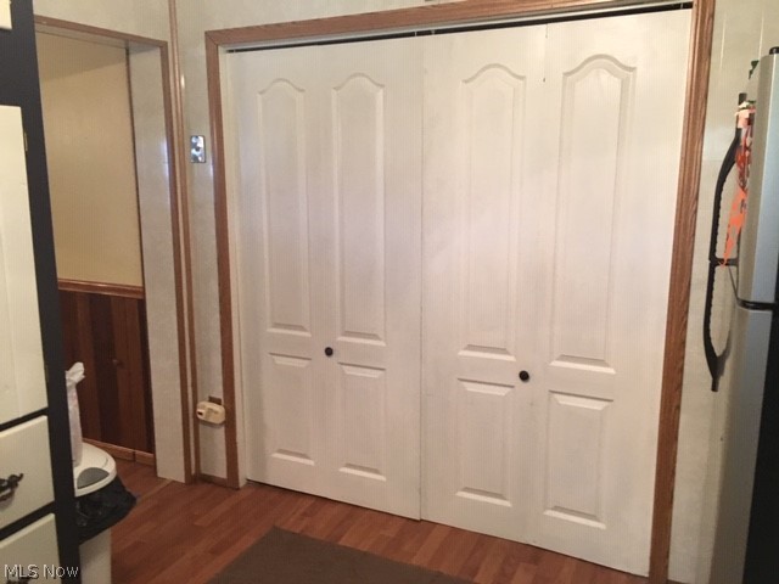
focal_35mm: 29
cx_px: 390
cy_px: 292
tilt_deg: -9.9
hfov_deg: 61.7
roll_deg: +0.4
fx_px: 653
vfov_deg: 48.2
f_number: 2.2
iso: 160
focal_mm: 4.15
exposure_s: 1/30
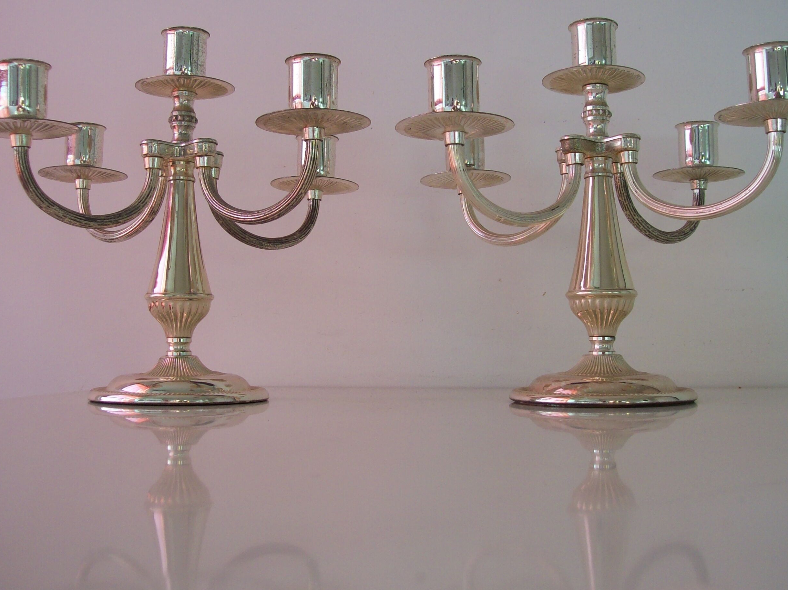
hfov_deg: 44.8
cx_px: 389
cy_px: 267
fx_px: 956
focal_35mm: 42
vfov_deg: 34.3
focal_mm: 6
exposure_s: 1/120
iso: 80
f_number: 2.7
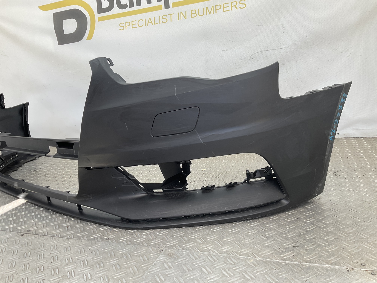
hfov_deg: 61.7
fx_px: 316
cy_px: 142
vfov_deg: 48.2
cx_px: 188
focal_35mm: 29
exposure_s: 1/100
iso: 16
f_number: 1.8
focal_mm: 3
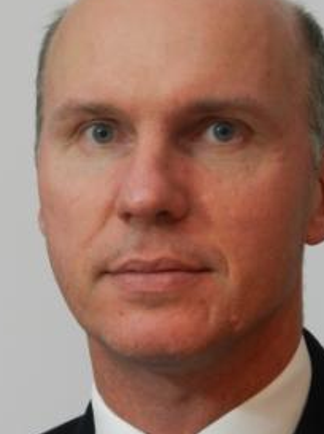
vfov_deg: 10.5
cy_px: 285
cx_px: 194
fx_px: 2364
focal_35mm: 189
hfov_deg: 7.8
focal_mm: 20.5
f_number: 4.8
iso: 400
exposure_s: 1/5
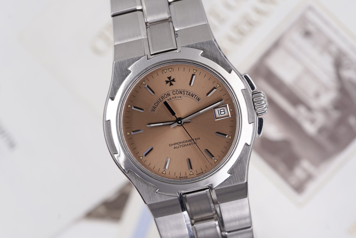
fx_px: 890
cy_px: 119
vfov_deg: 15.2
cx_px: 178
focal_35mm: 90
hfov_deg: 22.6
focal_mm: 90
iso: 200
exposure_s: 1/60
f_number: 7.1
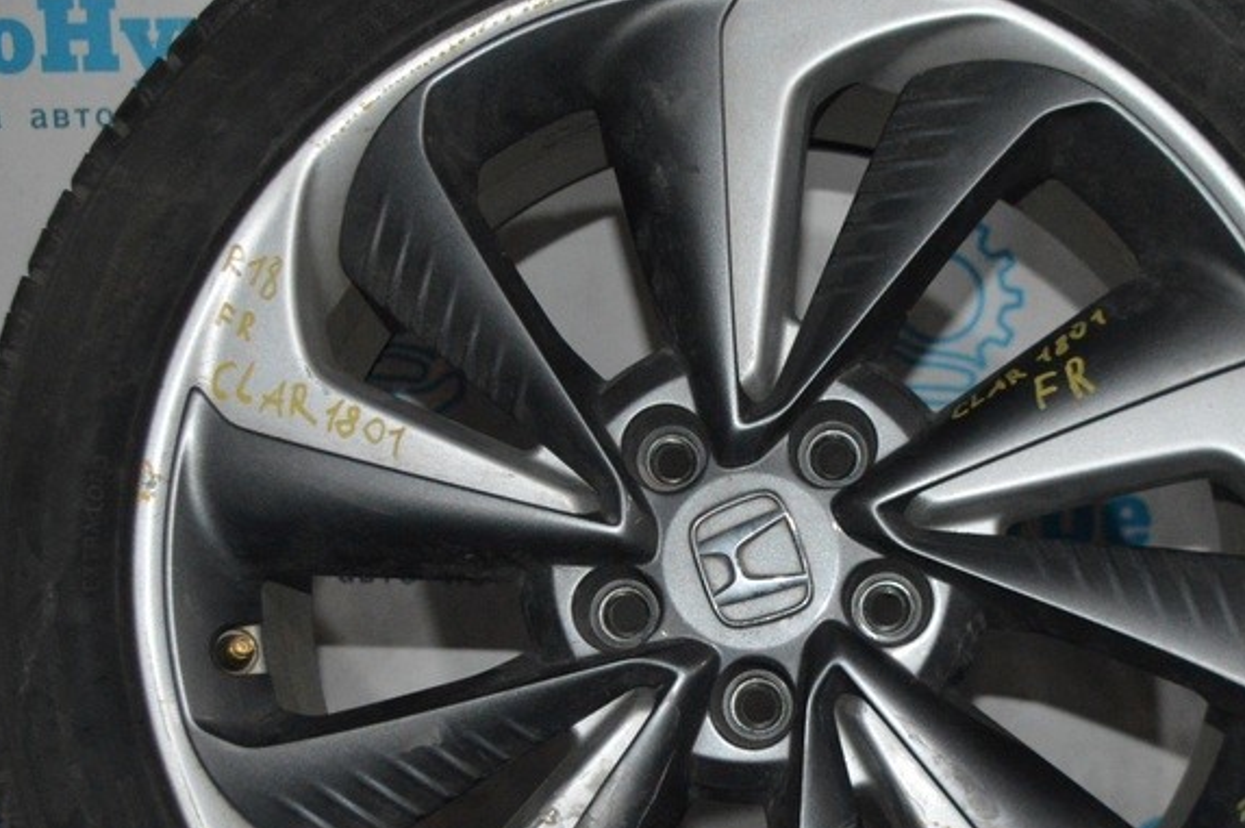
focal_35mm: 75
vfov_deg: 18.1
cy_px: 592
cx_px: 741
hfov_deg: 27.0
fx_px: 2591
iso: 2800
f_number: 4.2
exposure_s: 1/60
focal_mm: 28
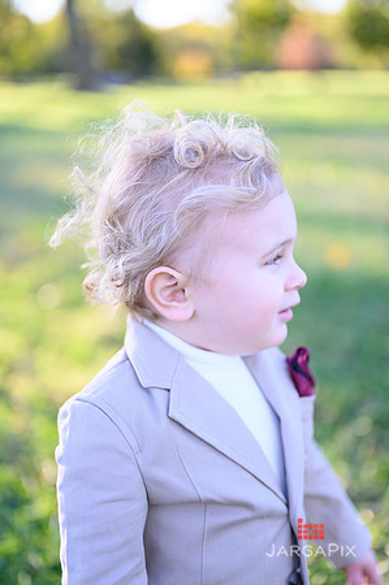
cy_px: 292
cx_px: 194
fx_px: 812
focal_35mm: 50
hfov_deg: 26.9
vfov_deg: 39.6
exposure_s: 1/800
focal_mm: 50
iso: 320
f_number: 2
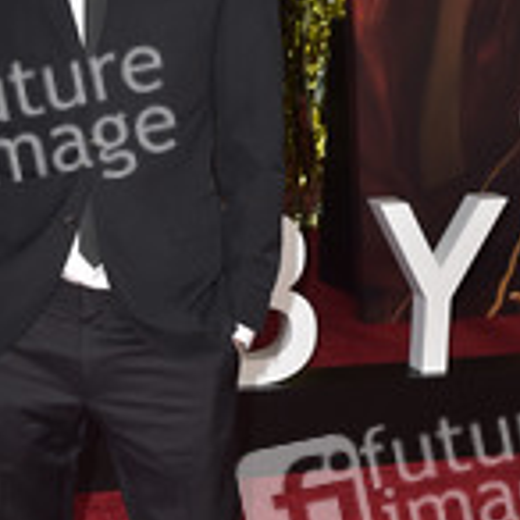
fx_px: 1785
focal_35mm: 105
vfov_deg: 16.6
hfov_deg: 16.4
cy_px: 310
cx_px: 98
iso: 1250
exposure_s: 1/250
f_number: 6.3
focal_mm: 45
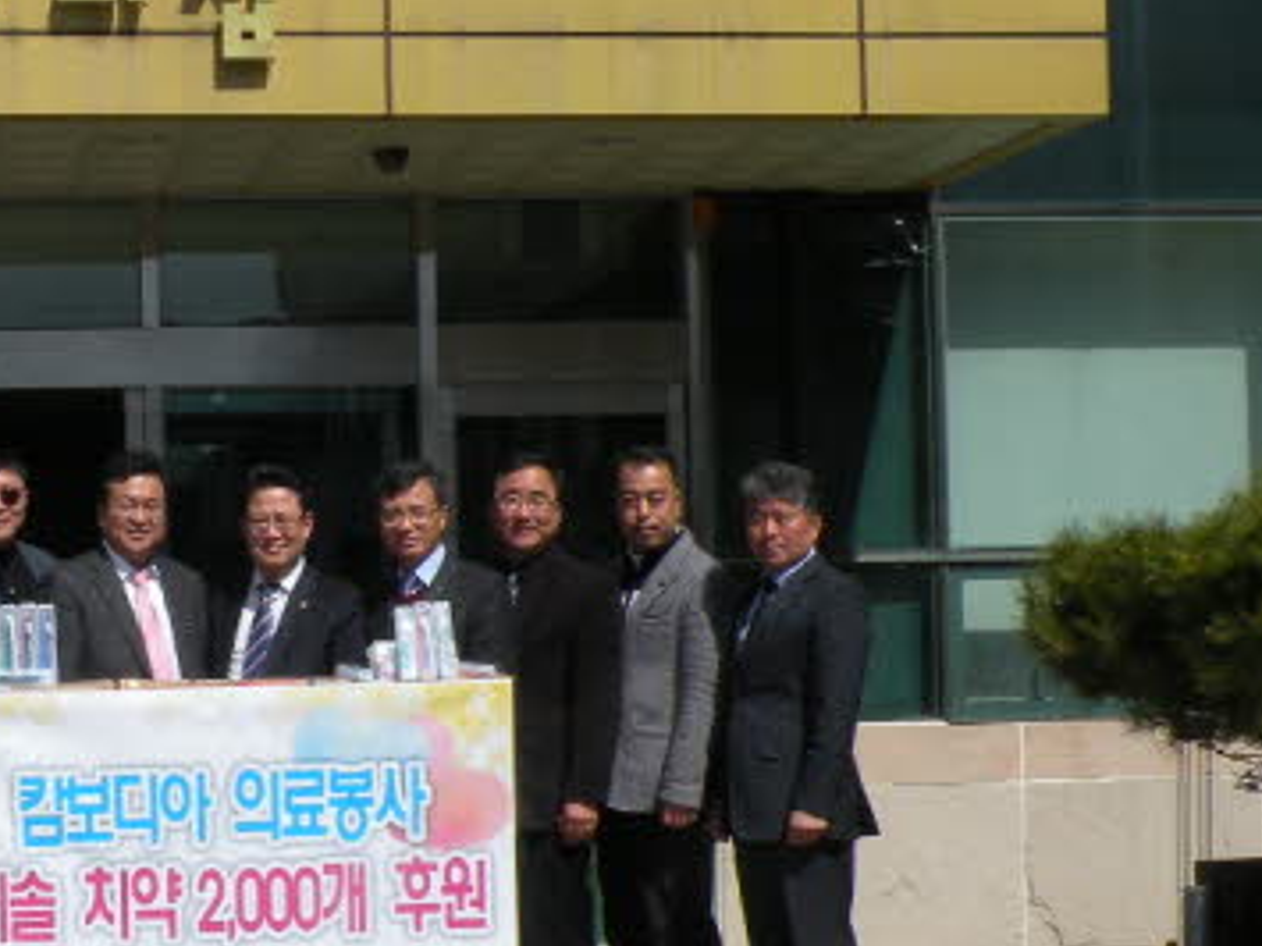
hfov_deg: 24.0
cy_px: 637
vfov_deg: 18.6
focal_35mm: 79
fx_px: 2879
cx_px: 100
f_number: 8
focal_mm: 5.8
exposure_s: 1/308
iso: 64
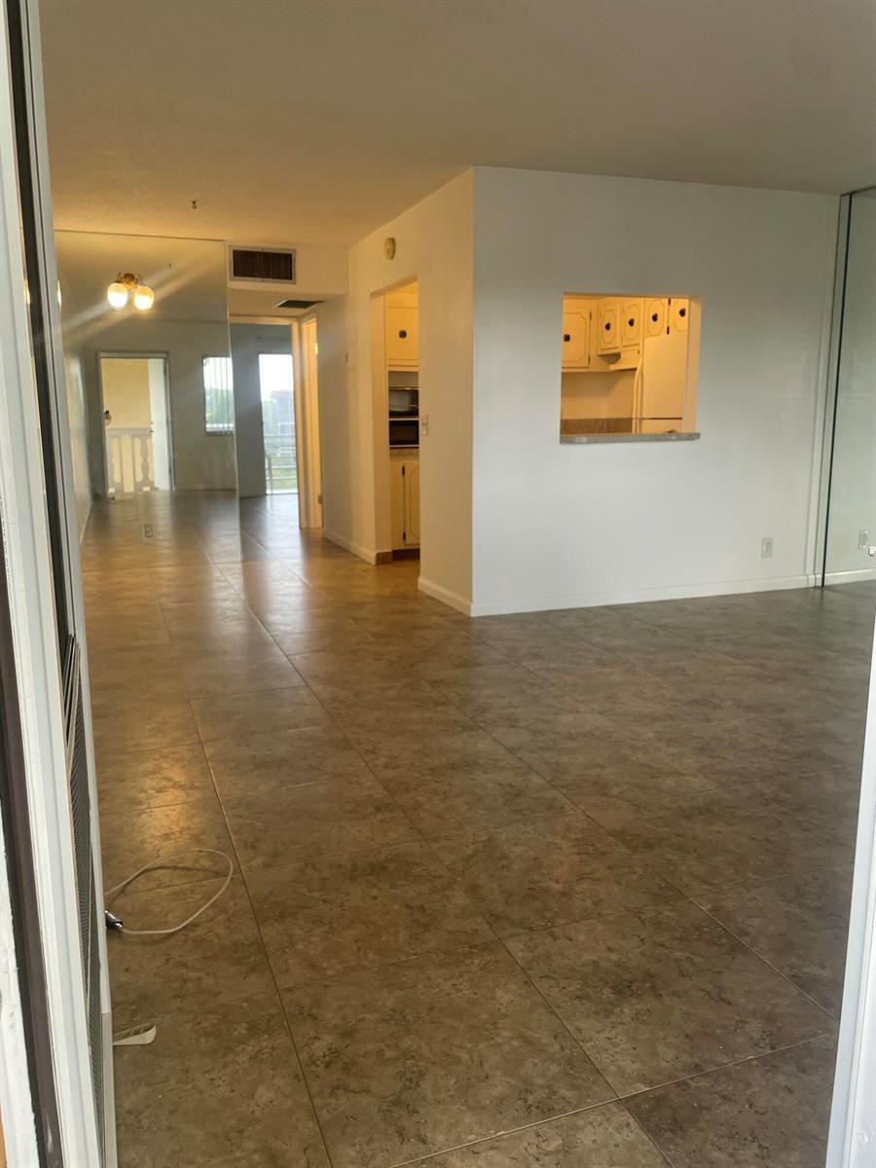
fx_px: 877
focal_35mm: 26
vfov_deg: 67.3
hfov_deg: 53.1
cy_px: 584
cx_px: 438
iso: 64
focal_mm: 4.2
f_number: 1.6
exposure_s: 1/121
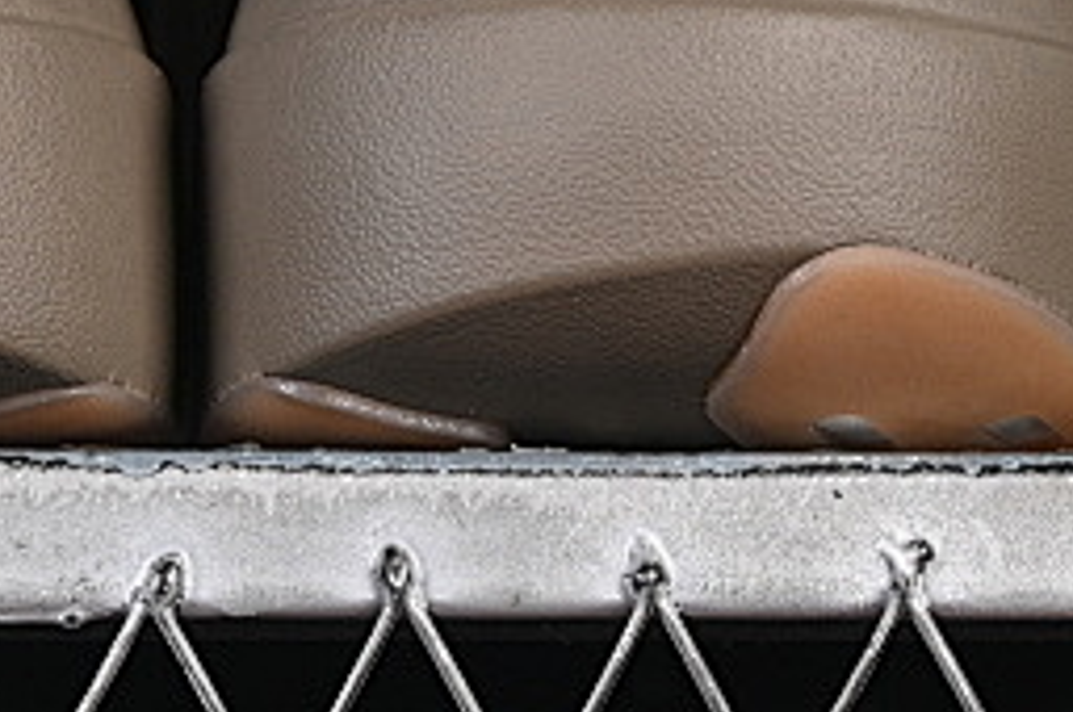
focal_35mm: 317
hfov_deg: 6.5
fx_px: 9436
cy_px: -494
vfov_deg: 4.3
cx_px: 218
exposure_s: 1/60
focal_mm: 50
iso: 160
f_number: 7.1
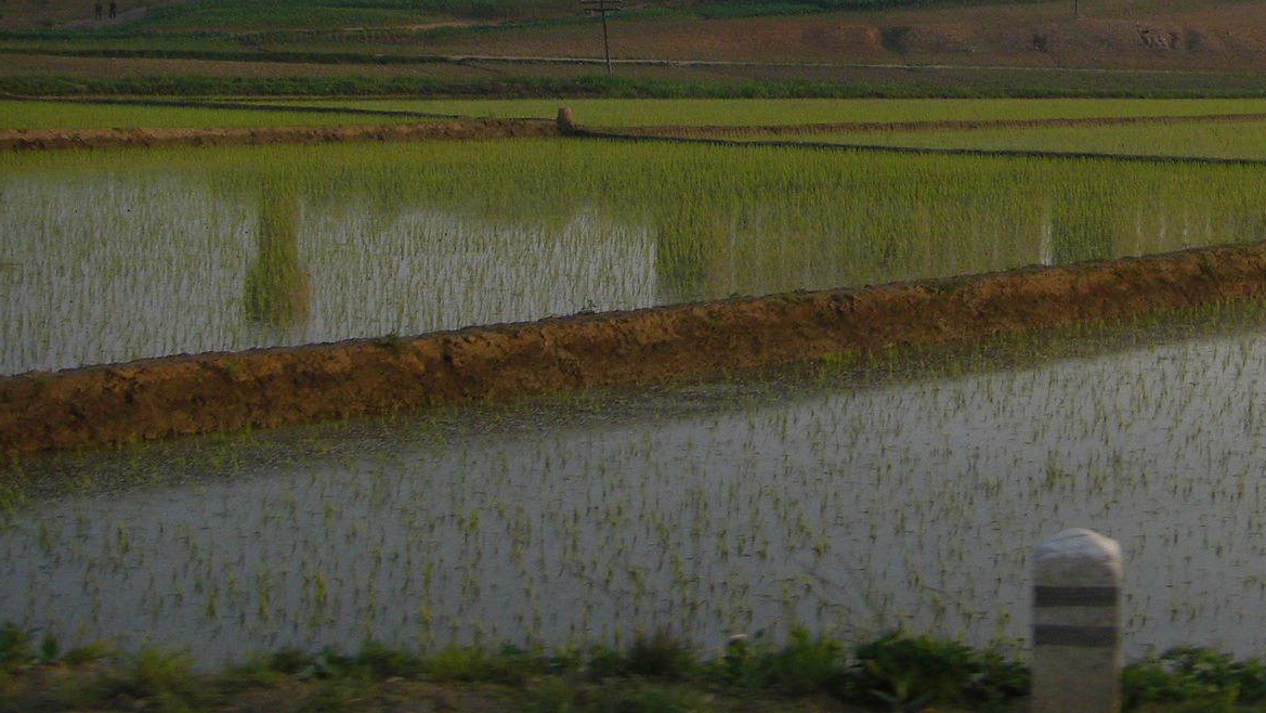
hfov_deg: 30.4
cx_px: 965
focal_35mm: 68
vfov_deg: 17.3
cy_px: -1
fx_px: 2283
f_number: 3.4
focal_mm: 6.3
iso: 64
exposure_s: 1/320
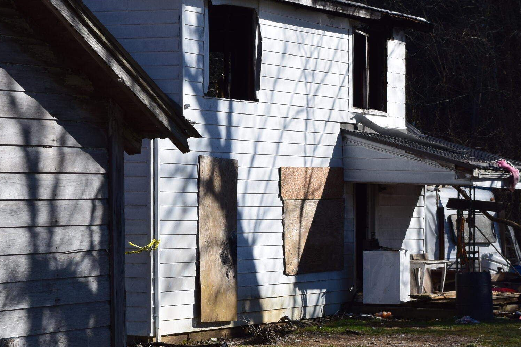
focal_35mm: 144
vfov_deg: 9.5
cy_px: 166
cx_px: 127
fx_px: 2084
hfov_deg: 14.2
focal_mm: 48
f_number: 11
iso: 320
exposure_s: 1/500
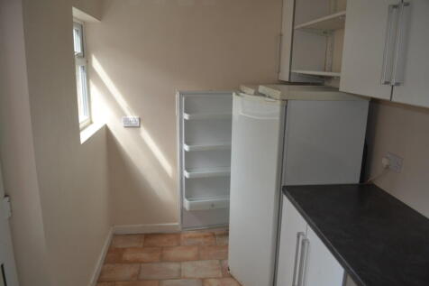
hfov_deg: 67.4
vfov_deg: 47.9
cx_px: 214
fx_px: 322
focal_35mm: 27
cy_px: 143
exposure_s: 1/125
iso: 160
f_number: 4
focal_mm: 18
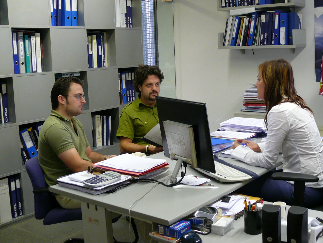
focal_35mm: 45
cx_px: 200
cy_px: 98
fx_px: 420
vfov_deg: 32.1
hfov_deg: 41.8
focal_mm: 7.4
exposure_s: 1/15
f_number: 2.8
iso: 200
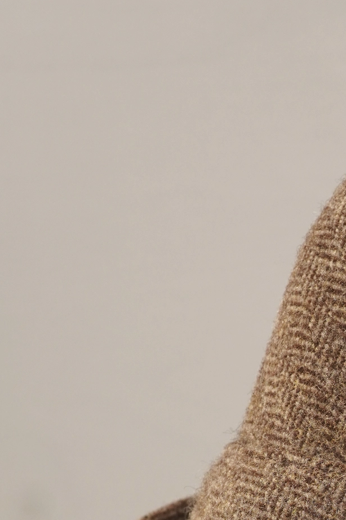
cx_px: 540
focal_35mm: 150
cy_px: 596
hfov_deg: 8.9
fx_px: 2164
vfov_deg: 13.4
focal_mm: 32
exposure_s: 1/25
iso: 250
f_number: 7.1
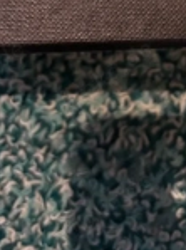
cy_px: -34
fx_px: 504
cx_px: 139
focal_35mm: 70
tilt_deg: -84.2
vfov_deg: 25.5
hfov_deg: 20.8
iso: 640
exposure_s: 1/33
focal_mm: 5.96
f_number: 1.6
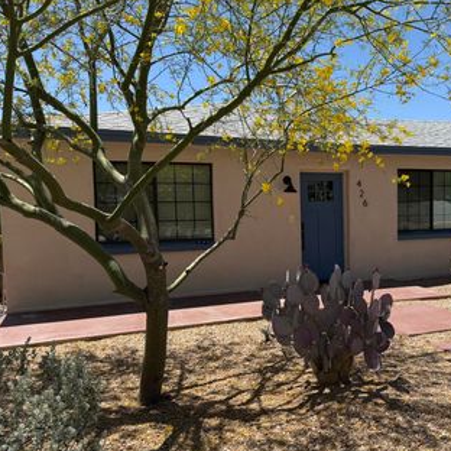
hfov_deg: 46.4
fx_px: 501
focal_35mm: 34
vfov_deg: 48.4
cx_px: 347
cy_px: 235
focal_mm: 6.76
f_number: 1.78
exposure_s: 1/3584
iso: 80
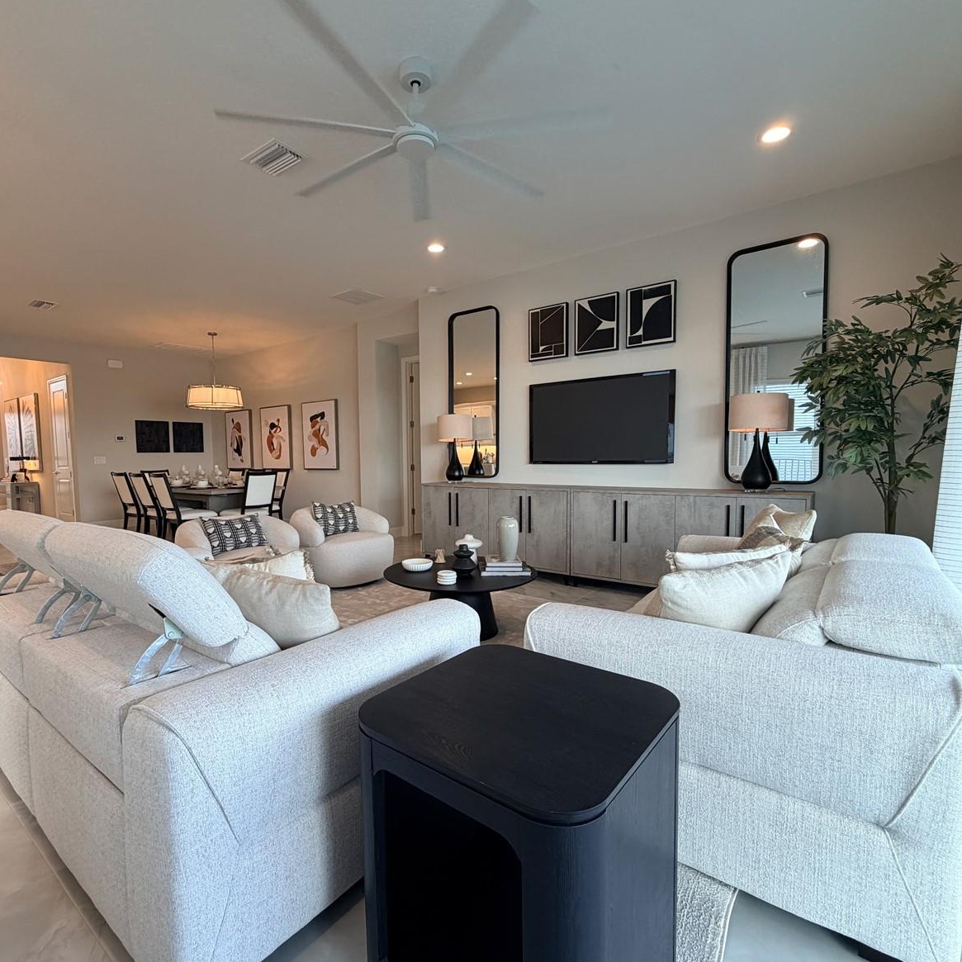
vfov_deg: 84.0
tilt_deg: -4.1
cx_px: 441
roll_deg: +1.1
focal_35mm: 17
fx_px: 535
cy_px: 490
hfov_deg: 83.8
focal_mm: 2.22
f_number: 2.2
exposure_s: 1/120
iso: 125
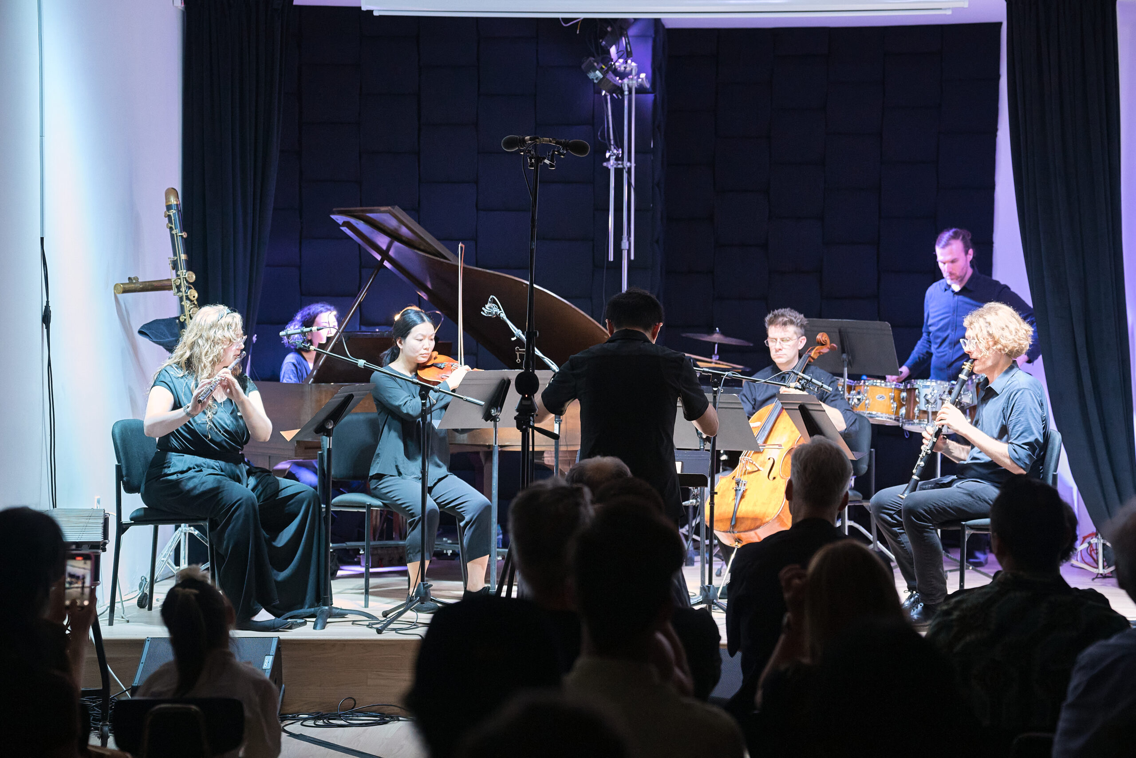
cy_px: 379
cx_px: 568
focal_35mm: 82
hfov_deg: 24.8
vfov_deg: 16.7
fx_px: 2588
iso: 6400
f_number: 3.5
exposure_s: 1/80
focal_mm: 82
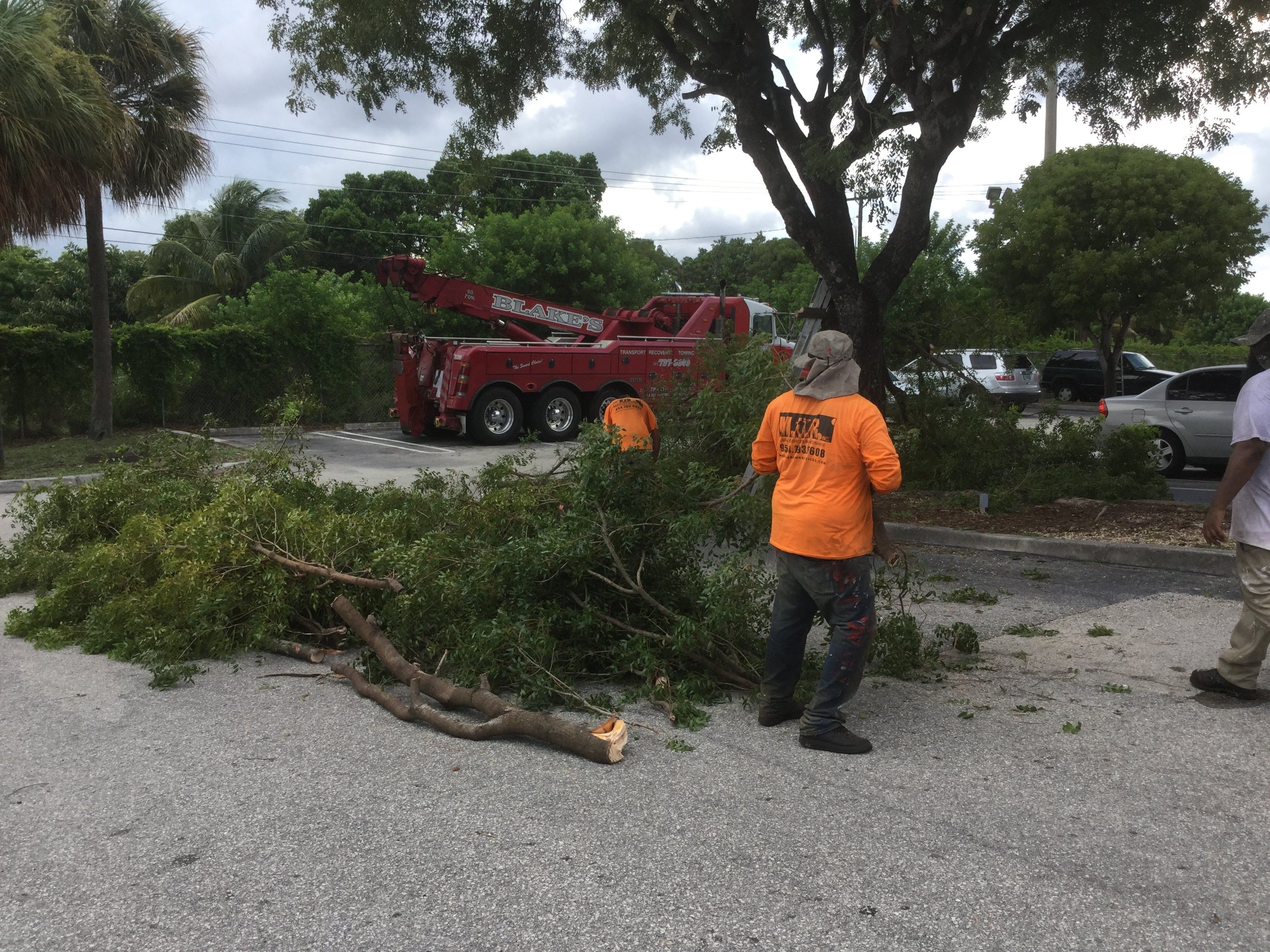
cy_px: 476
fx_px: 1137
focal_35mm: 31
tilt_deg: -7.5
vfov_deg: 45.4
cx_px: 635
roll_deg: -1.6
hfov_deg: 58.4
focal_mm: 3.3
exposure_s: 1/403
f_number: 2.4
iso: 25
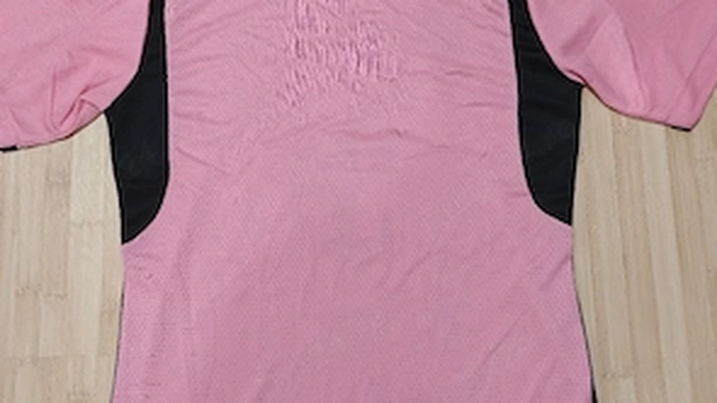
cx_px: 357
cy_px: 204
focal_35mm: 34
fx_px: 646
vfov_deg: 34.7
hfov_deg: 58.0
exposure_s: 1/82.6
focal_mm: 6.06
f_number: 1.6
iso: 1600
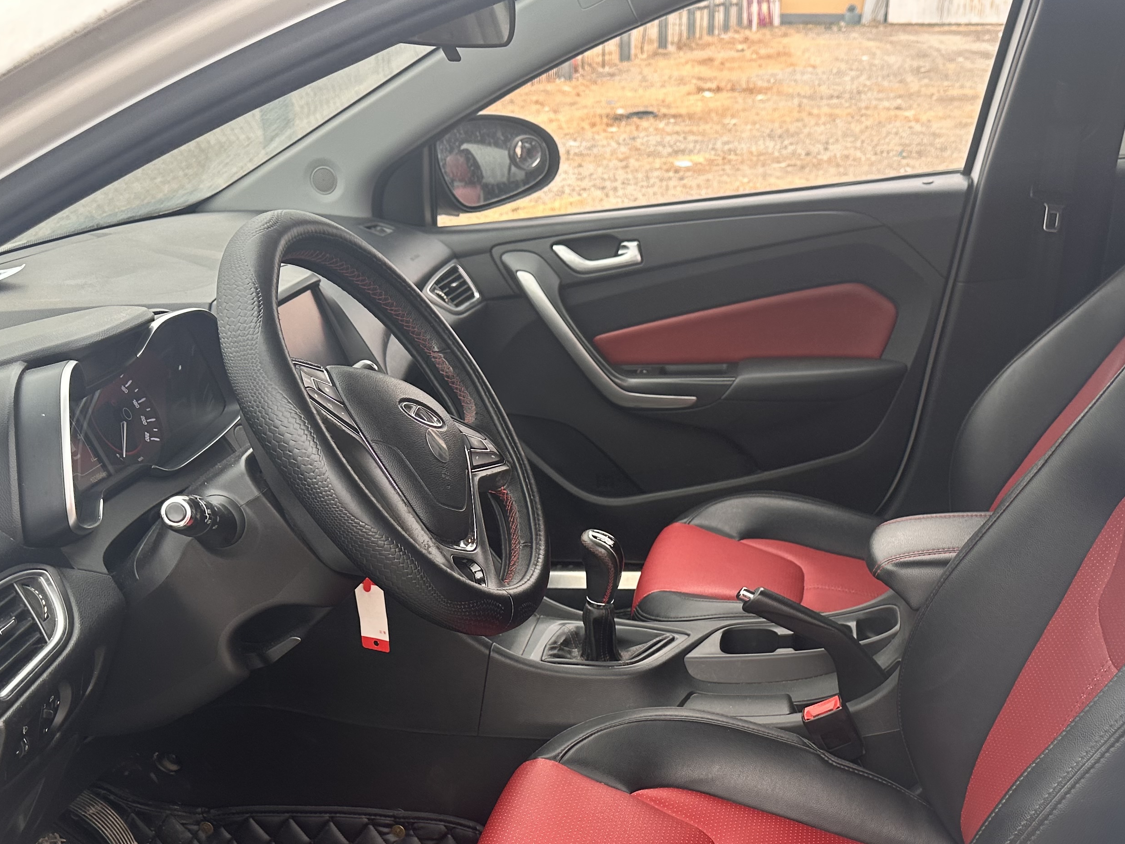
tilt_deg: -26.6
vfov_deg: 36.0
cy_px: 630
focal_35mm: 39
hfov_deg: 47.6
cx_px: 672
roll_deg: +0.5
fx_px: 1268
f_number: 1.78
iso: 80
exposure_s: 1/307
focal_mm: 6.86
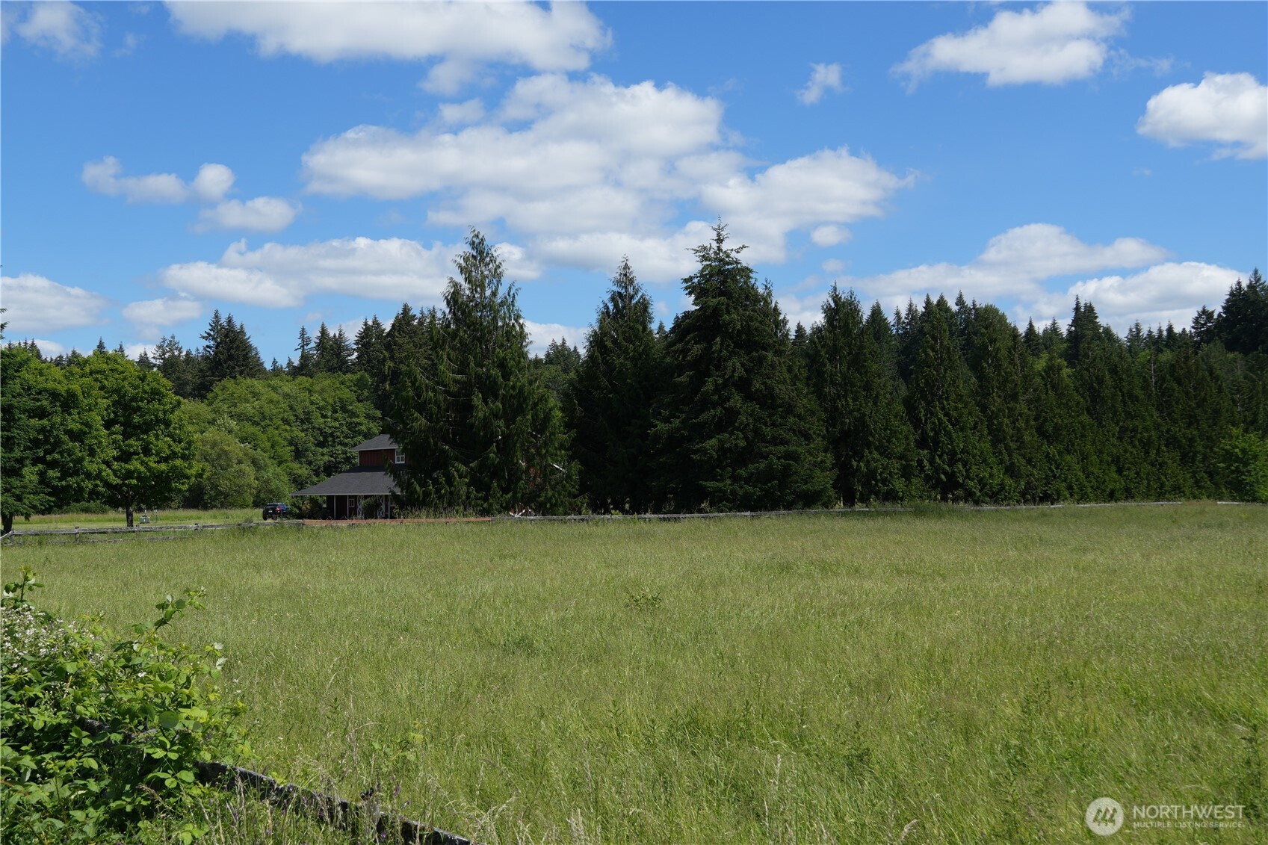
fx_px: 1479
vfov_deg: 31.9
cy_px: 422
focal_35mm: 42
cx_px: 634
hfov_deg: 46.4
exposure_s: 1/320
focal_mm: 28
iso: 100
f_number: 8
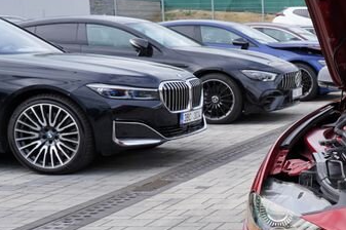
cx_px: 522
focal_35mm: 79
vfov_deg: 17.2
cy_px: 158
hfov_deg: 21.5
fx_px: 759
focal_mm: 26
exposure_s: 1/125
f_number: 5.6
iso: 100
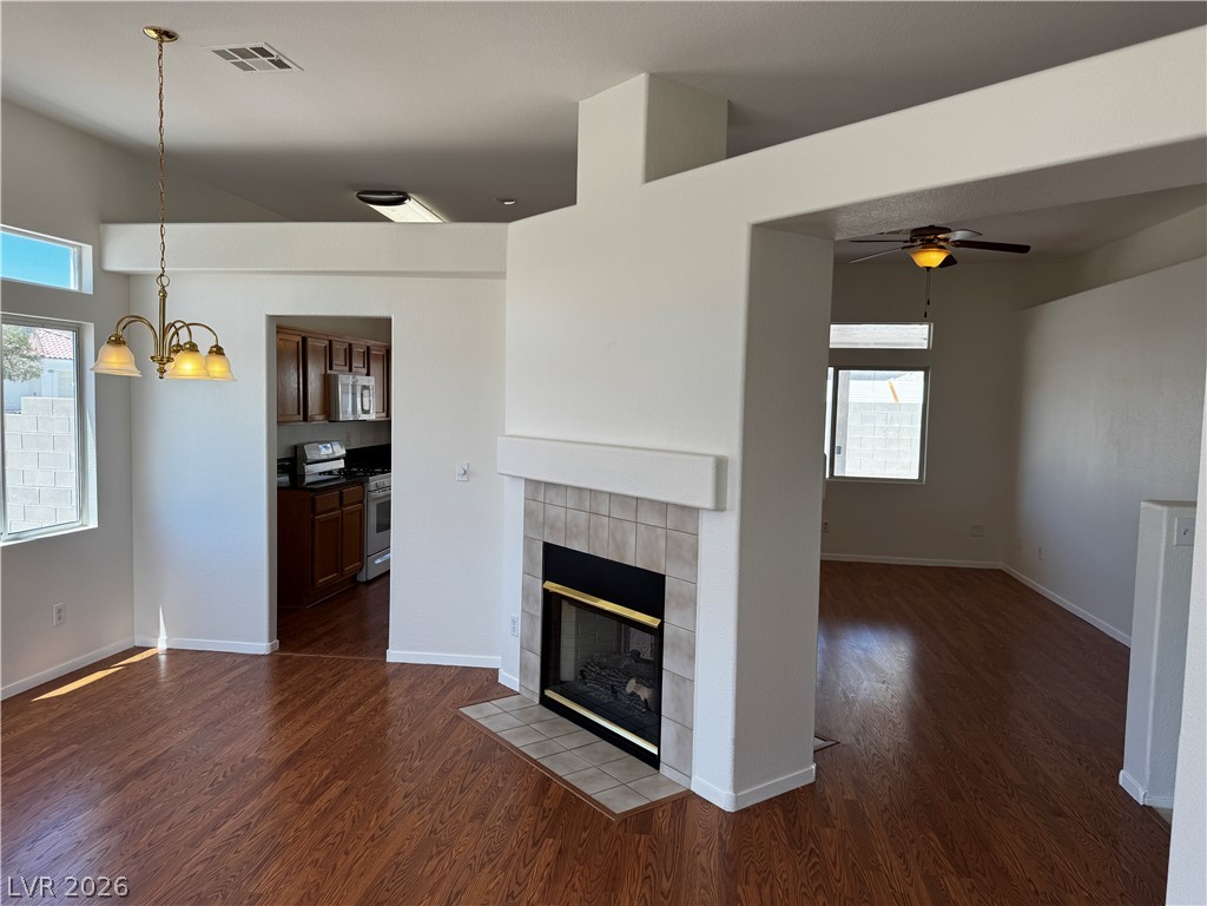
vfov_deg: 56.8
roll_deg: -1.5
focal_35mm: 24
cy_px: 453
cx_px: 604
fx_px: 837
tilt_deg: -4.7
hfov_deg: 71.6
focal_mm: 6.76
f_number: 1.78
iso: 80
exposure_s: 1/609
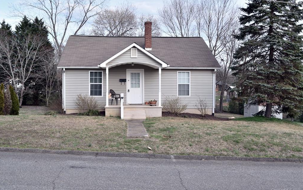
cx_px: 151
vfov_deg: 33.2
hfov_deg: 50.9
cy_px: 91
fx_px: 318
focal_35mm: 39
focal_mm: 25
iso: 200
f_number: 8
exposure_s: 1/250
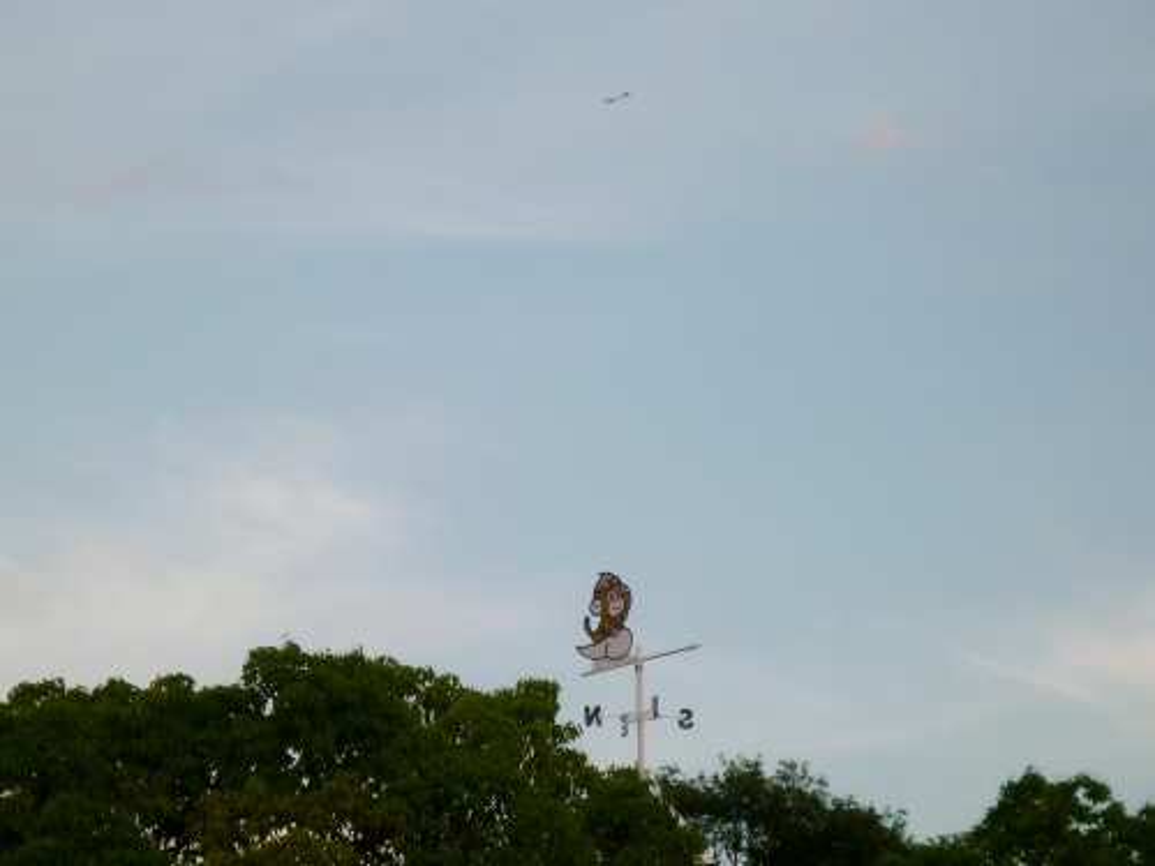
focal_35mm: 156
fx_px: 5205
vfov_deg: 9.5
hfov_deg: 12.7
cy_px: 433
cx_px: 578
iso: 100
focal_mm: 21.5
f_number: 5.9
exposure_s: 1/250
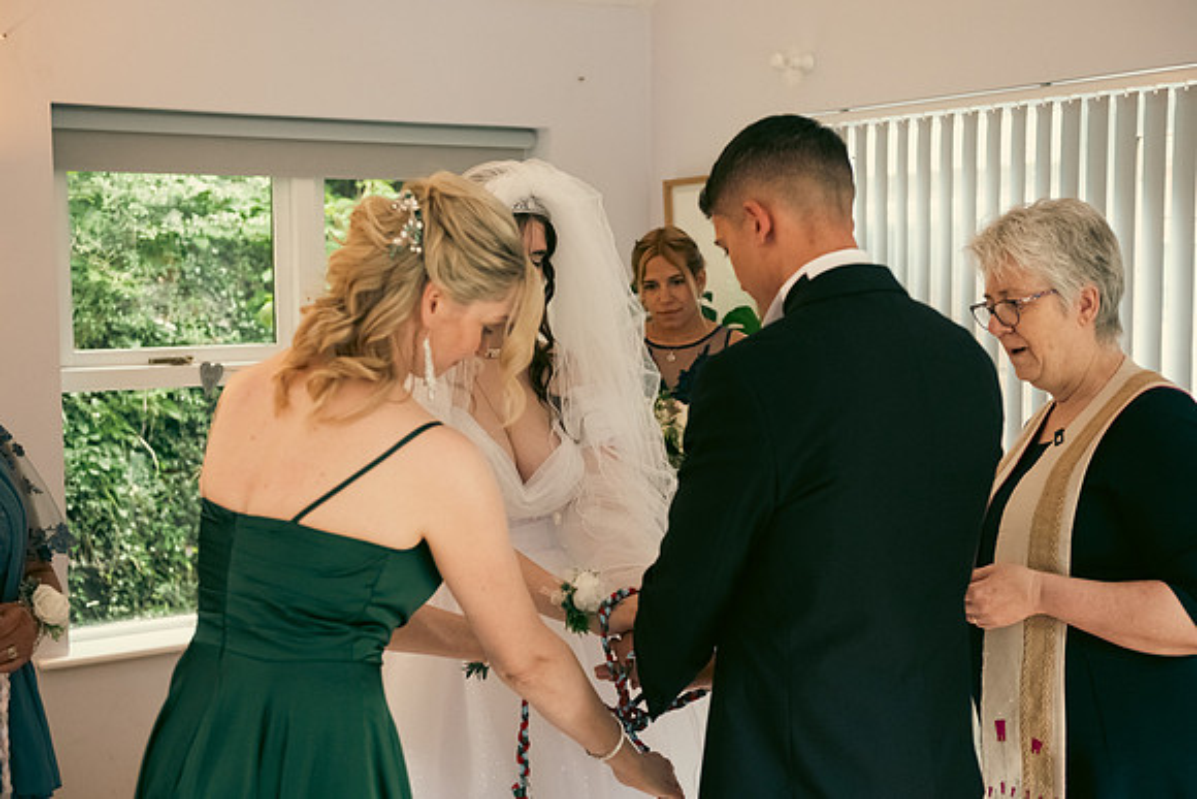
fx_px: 1679
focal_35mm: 50
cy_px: 400
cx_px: 598
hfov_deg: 39.2
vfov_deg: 26.8
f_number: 3.5
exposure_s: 1/160
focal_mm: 48
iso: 1600
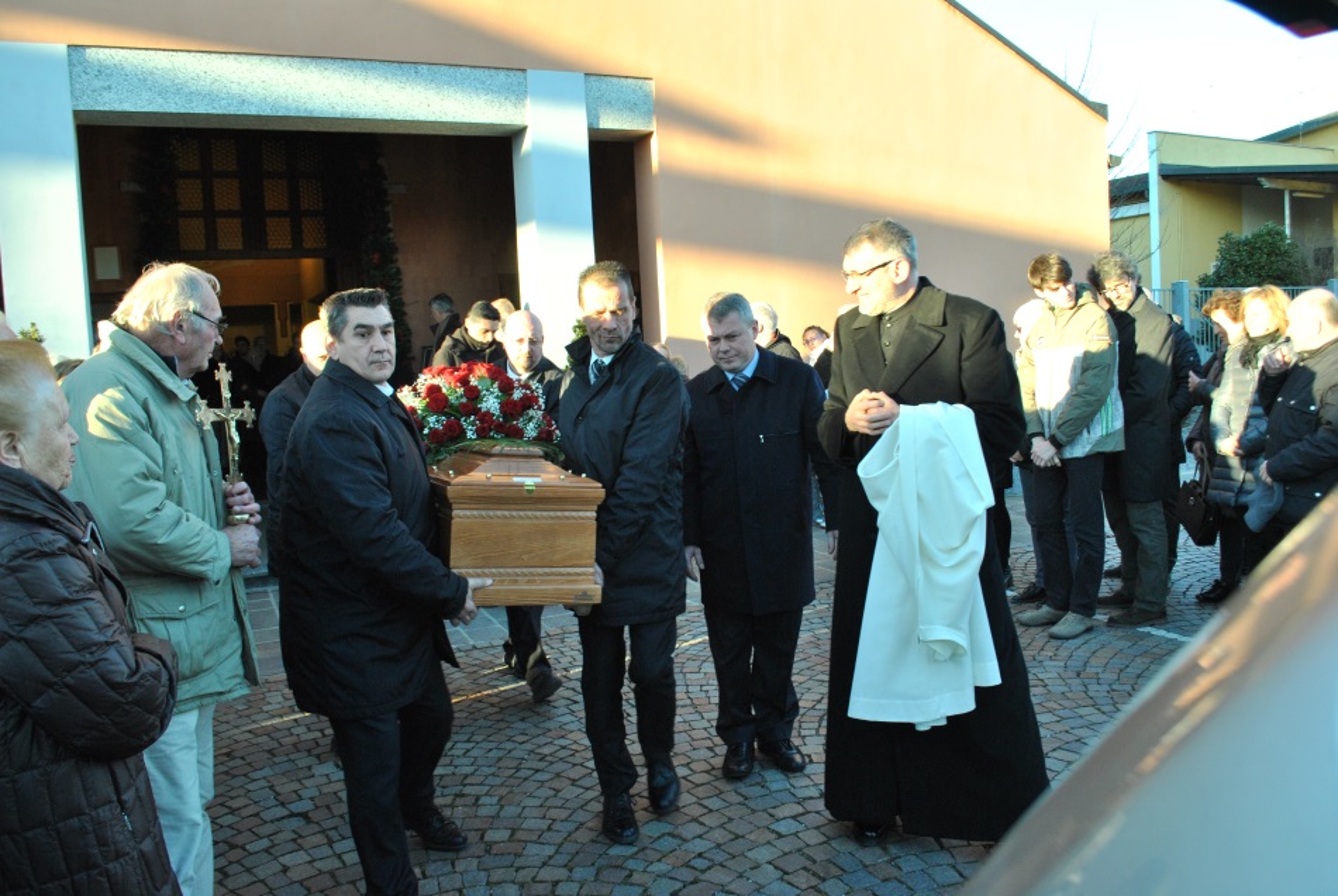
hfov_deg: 67.3
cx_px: 669
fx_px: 1005
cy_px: 448
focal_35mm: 27
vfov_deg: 48.1
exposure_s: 1/160
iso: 400
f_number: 6.3
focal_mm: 18
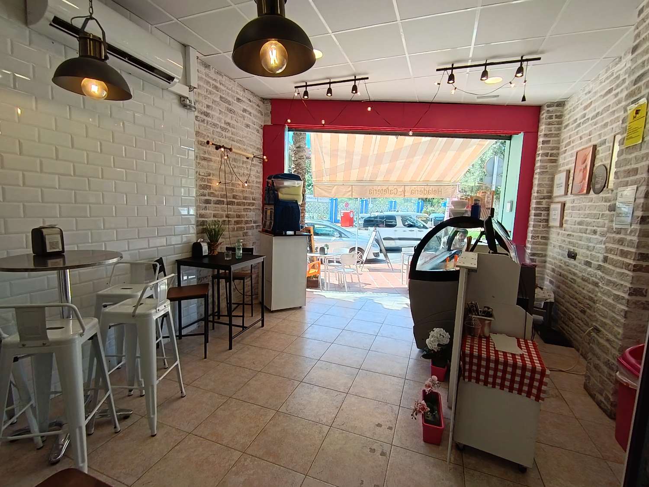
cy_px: 244
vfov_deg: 74.7
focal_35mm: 17
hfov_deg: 91.0
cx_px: 324
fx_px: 319
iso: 118
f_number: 2.2
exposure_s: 1/100
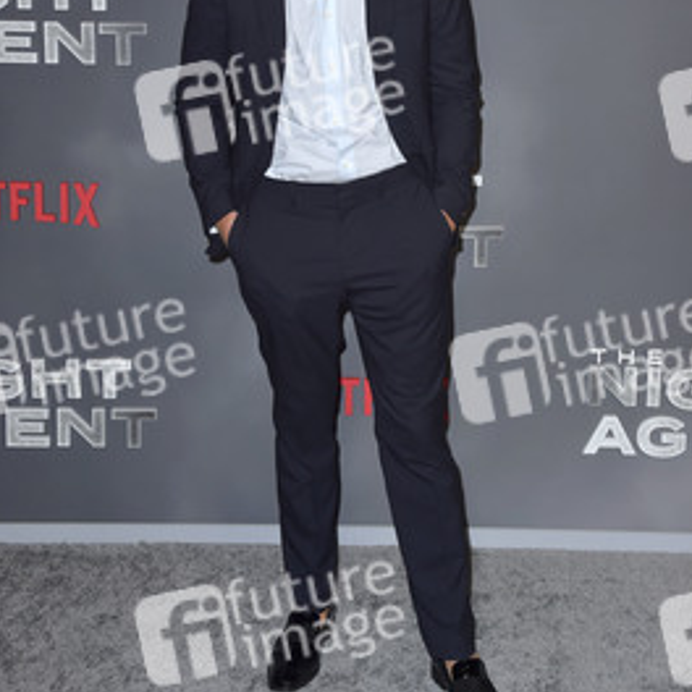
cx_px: 347
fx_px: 1312
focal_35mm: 58
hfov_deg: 29.6
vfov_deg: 29.3
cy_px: 231
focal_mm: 45
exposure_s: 1/250
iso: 400
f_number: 6.3
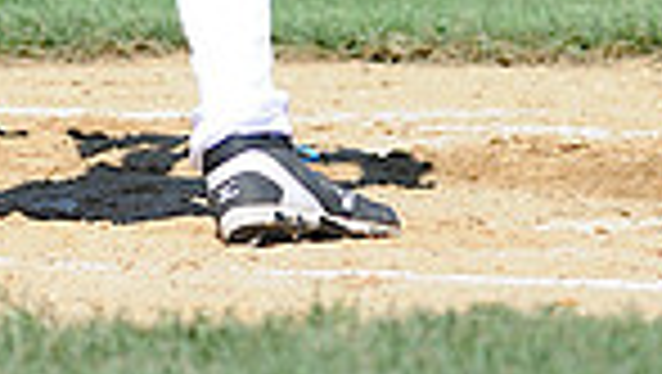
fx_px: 25247
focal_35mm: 1437
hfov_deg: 1.5
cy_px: -545
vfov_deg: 0.8
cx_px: 250
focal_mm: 300
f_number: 4
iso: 200
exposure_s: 1/1250
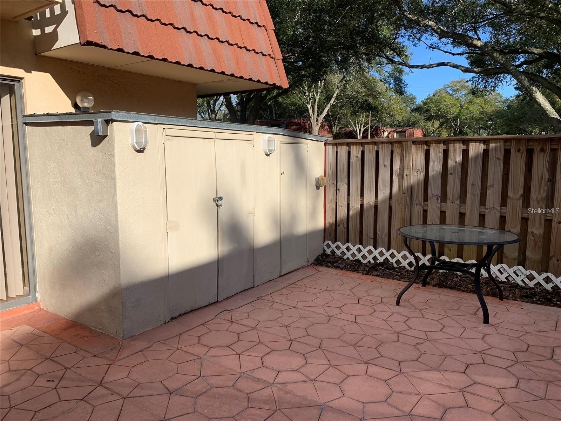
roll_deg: +0.8
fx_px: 421
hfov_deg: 67.3
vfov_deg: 53.1
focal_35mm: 26
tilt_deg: -6.7
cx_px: 280
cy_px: 210
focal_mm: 4.25
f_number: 1.8
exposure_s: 1/2208
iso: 25
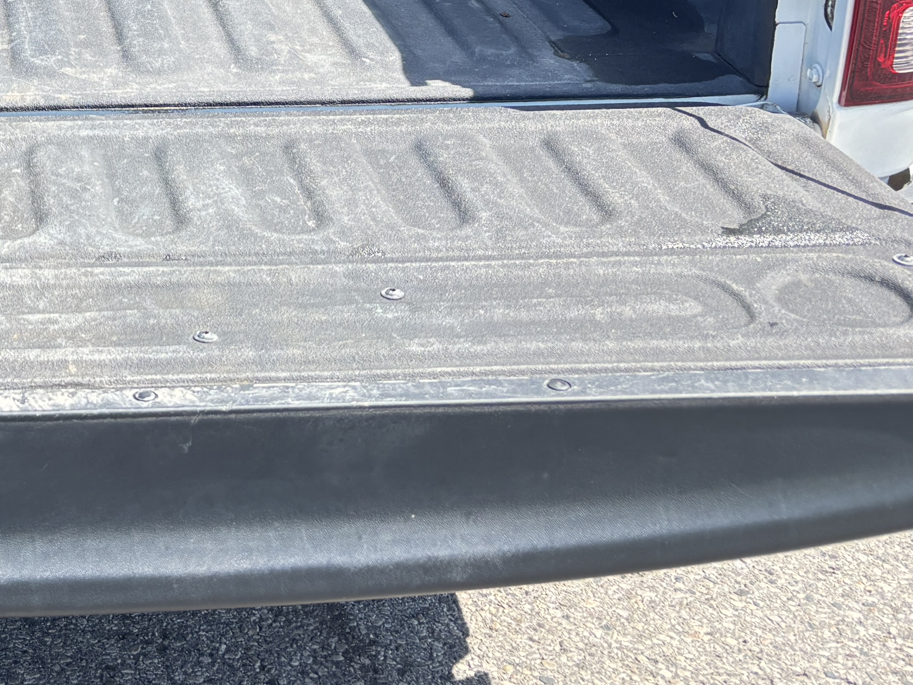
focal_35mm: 68
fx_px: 1794
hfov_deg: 26.5
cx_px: -75
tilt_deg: -16.0
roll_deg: +1.0
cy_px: -151
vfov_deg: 20.2
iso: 50
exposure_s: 1/385
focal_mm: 5.96
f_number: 1.6
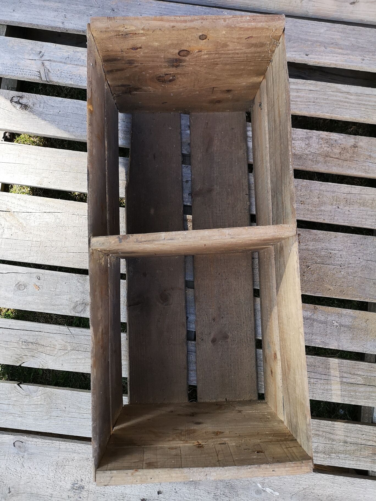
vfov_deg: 65.3
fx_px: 391
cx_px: 188
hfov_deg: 51.4
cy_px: 250
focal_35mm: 27
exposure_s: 1/900
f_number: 1.8
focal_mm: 3.95
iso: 250
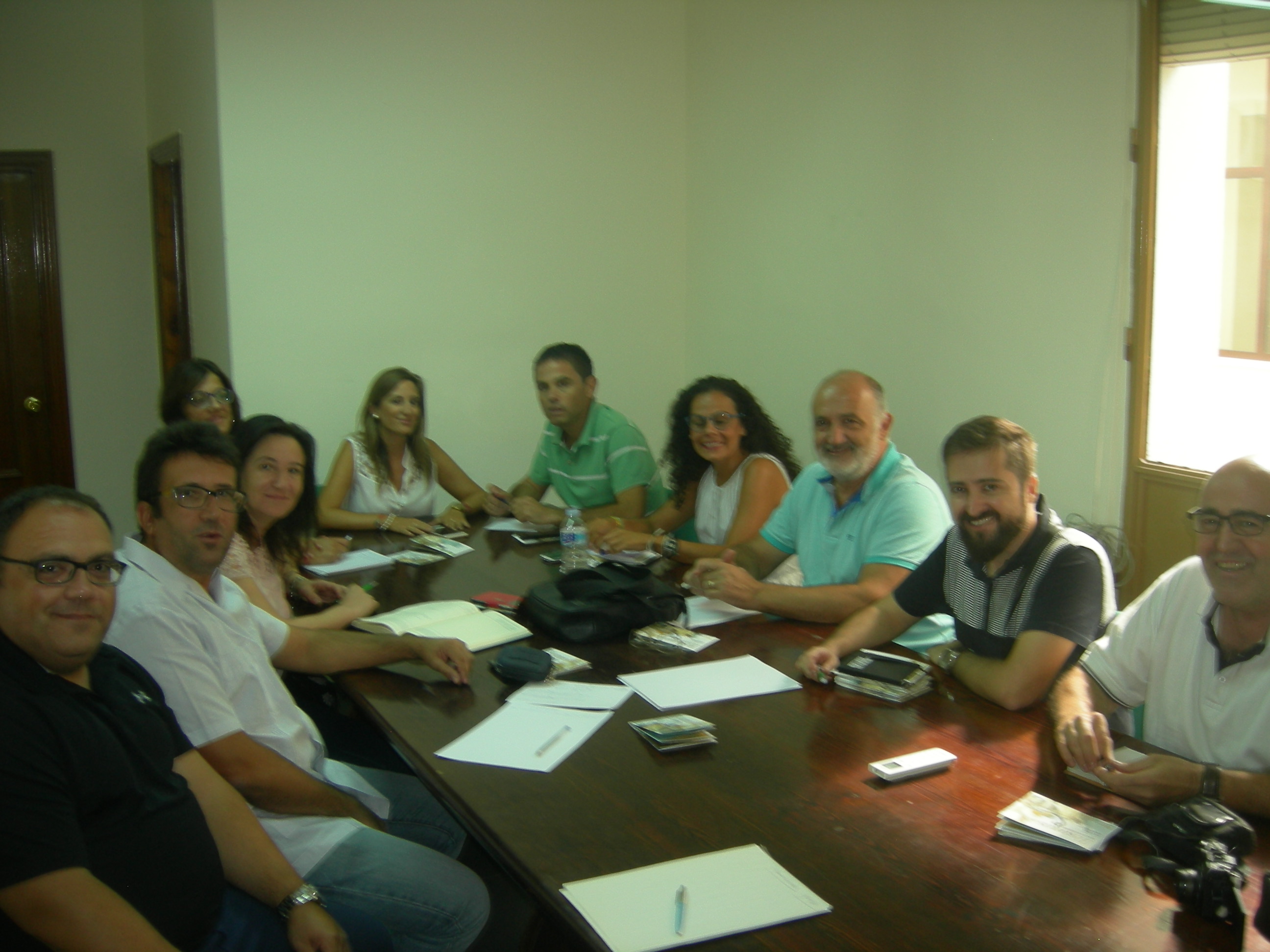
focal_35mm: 36
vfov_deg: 39.7
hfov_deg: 51.4
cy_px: 476
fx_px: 1321
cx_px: 635
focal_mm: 7.5
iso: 64
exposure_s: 1/30
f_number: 2.7
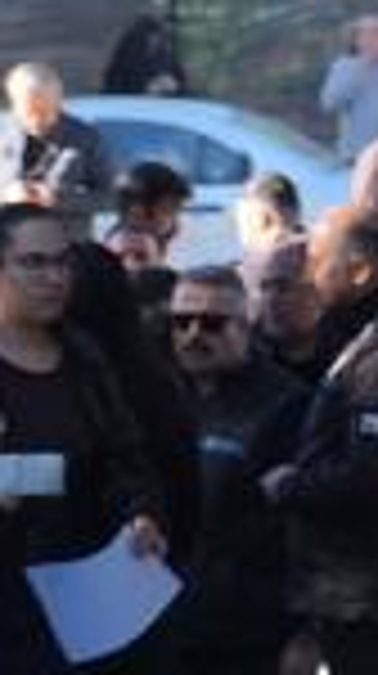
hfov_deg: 2.7
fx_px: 7795
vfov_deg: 5.0
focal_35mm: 436
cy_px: 36
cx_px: 1354
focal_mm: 55
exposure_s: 1/250
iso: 400
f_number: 4
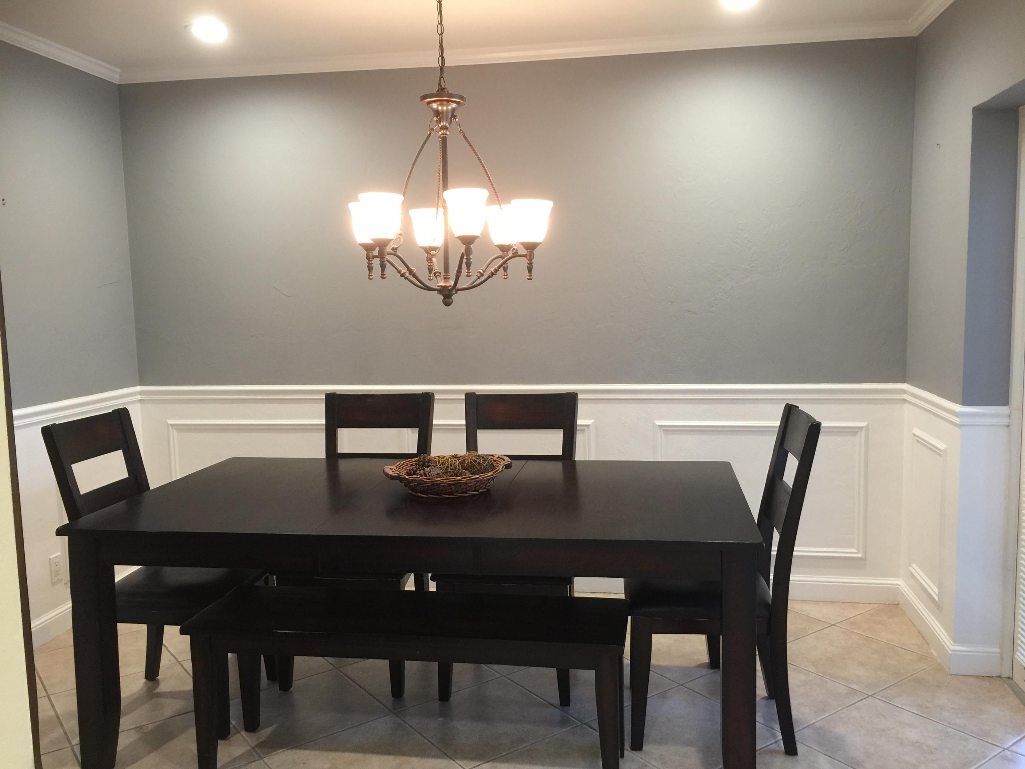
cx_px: 512
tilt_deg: -6.6
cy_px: 384
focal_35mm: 29
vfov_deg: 48.2
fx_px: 859
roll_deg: +0.2
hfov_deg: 61.7
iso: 80
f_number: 2.2
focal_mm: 4.15
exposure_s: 1/15
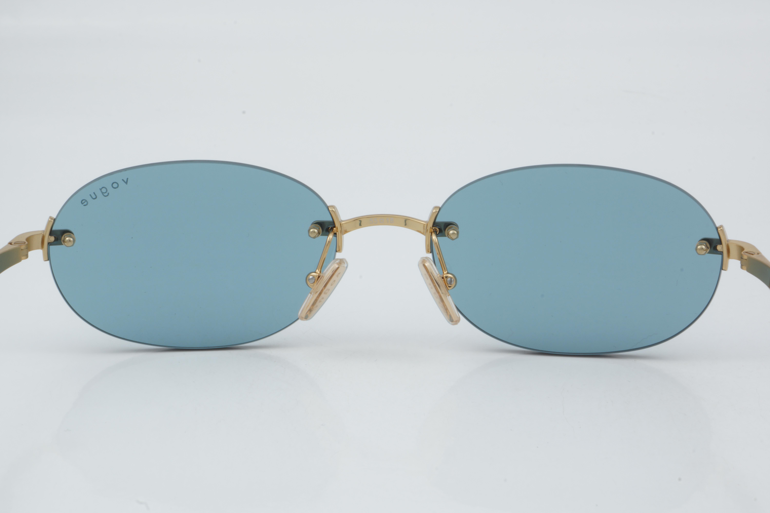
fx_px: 1764
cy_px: 256
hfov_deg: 24.6
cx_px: 385
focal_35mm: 82
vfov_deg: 16.6
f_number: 32
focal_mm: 55
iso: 100
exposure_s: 1/3
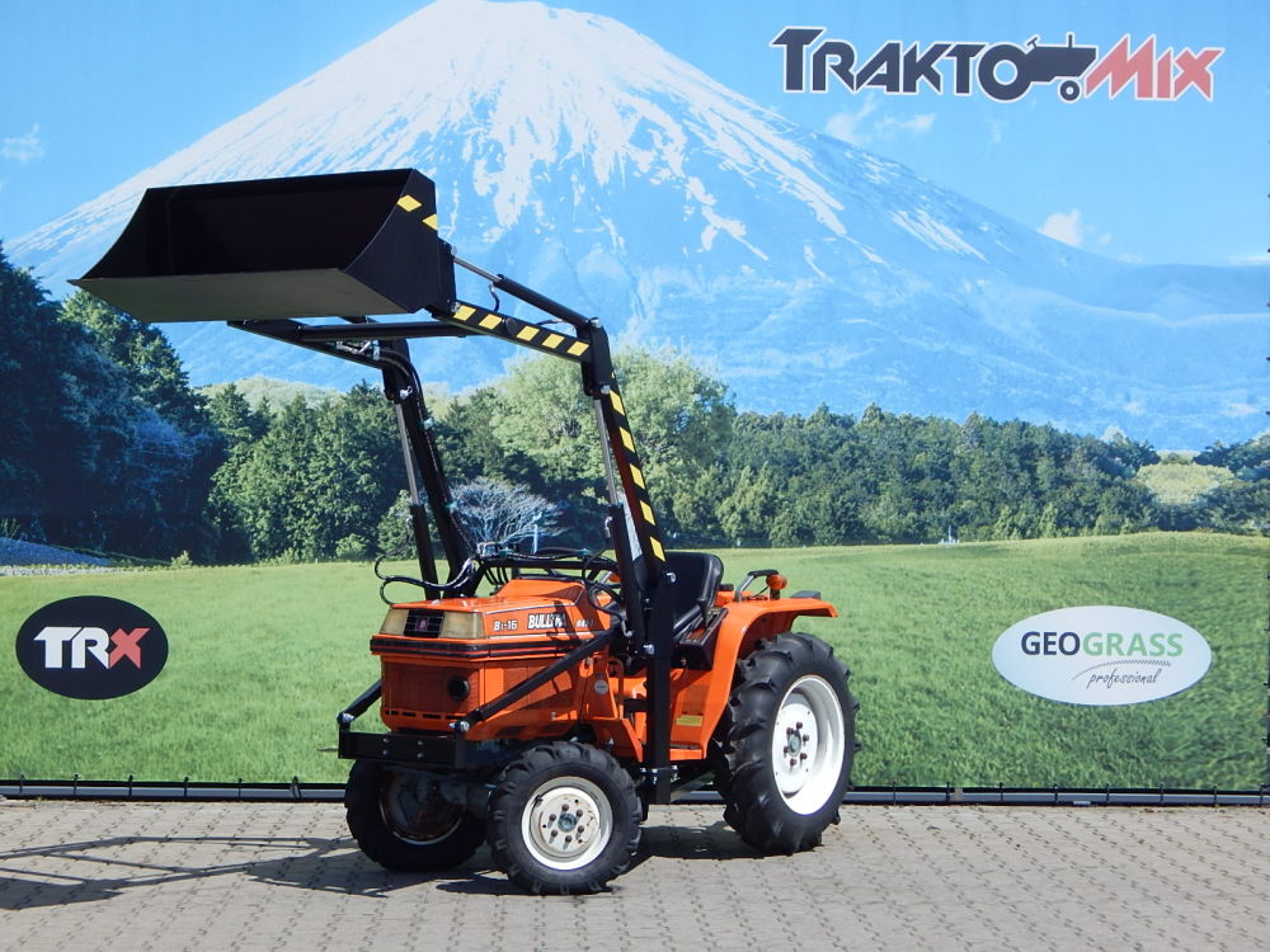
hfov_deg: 26.0
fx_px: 2752
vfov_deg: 19.6
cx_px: 635
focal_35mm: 75
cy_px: 476
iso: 125
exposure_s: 1/1000
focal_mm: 13.5
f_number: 4.2
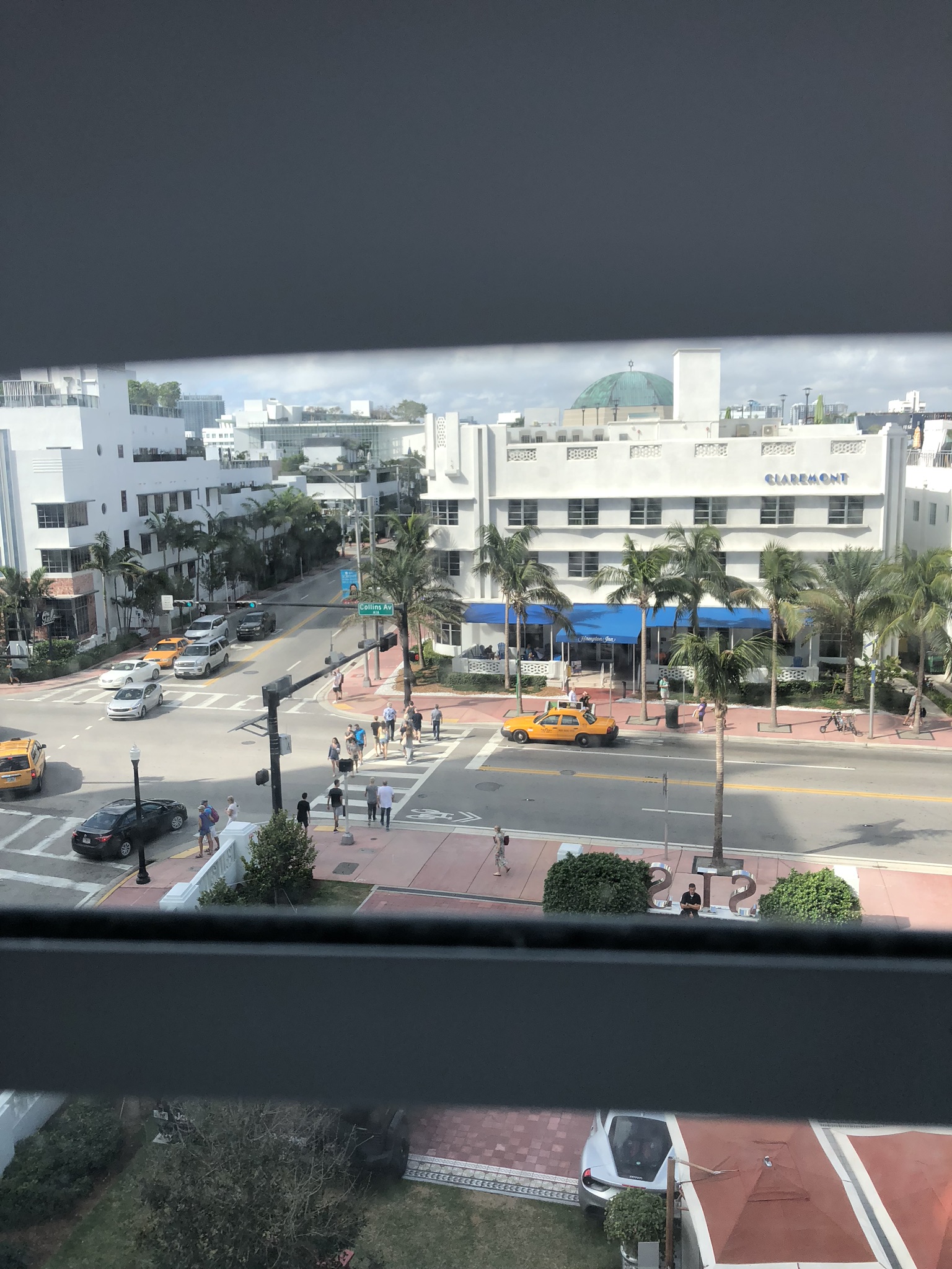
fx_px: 1063
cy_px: 634
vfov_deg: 61.7
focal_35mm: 29
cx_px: 476
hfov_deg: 48.2
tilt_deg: -8.7
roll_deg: +0.9
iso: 20
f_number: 1.8
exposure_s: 1/1350
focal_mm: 3.99
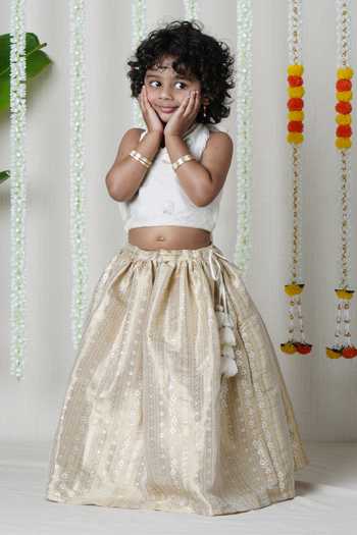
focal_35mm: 70
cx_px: 178
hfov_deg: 19.5
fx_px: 1041
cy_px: 268
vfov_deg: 28.8
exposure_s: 1/160
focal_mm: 70
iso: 125
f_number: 8
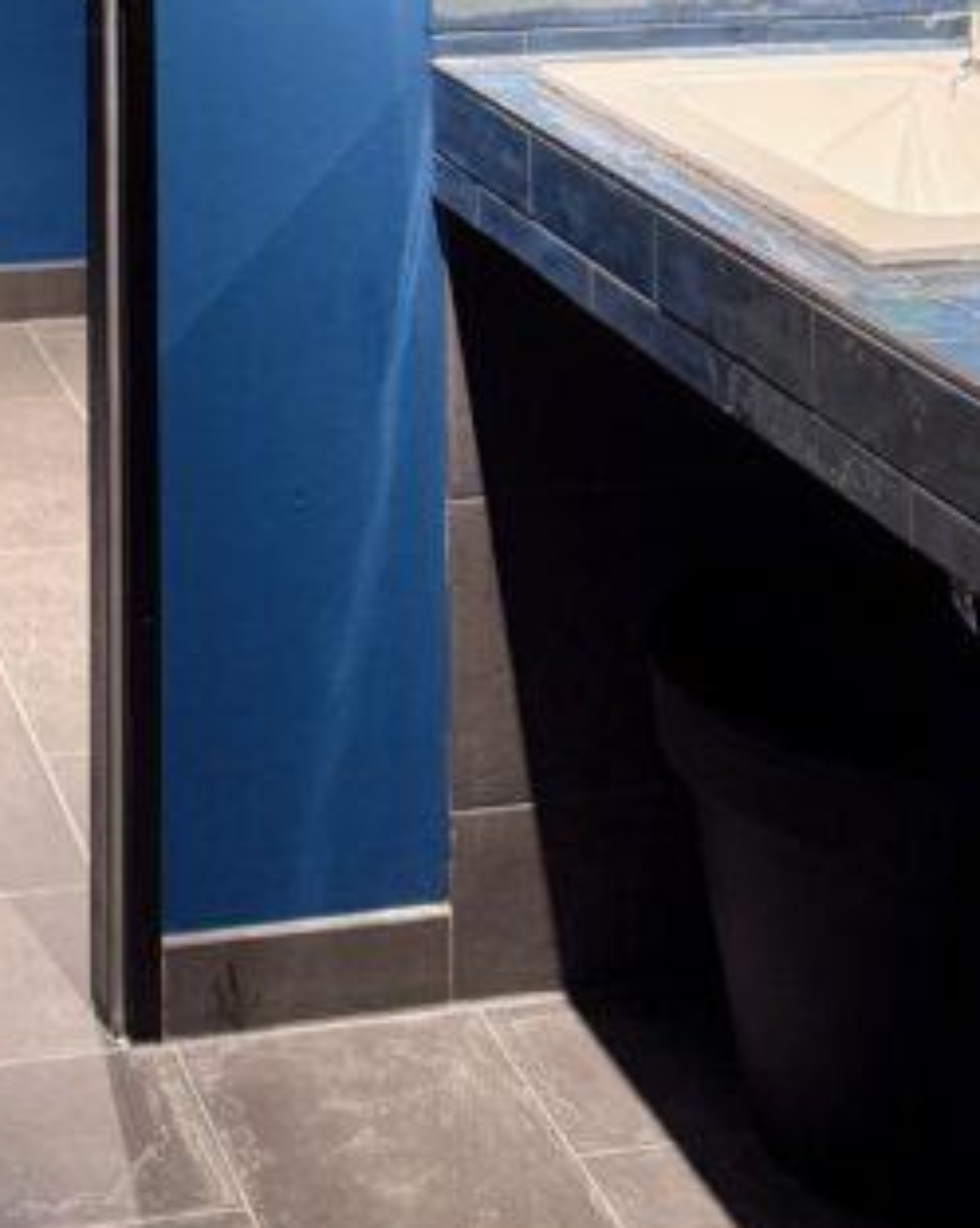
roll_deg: -0.1
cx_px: 12
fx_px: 2796
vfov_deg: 21.4
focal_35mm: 77
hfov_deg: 19.3
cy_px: -543
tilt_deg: +0.4
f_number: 1.78
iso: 160
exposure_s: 1/50
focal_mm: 6.76
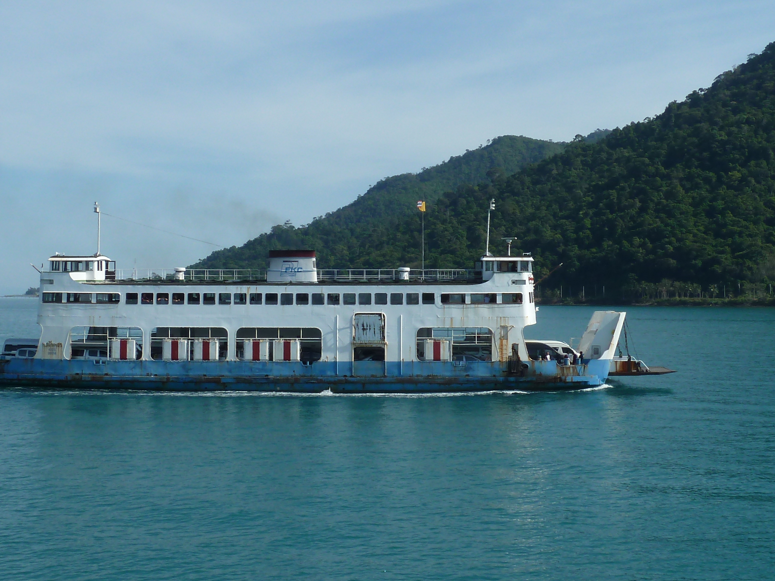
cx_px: 386
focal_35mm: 53
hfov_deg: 36.2
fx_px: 1187
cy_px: 296
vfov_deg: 27.5
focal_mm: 5.3
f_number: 5.6
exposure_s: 1/500
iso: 80
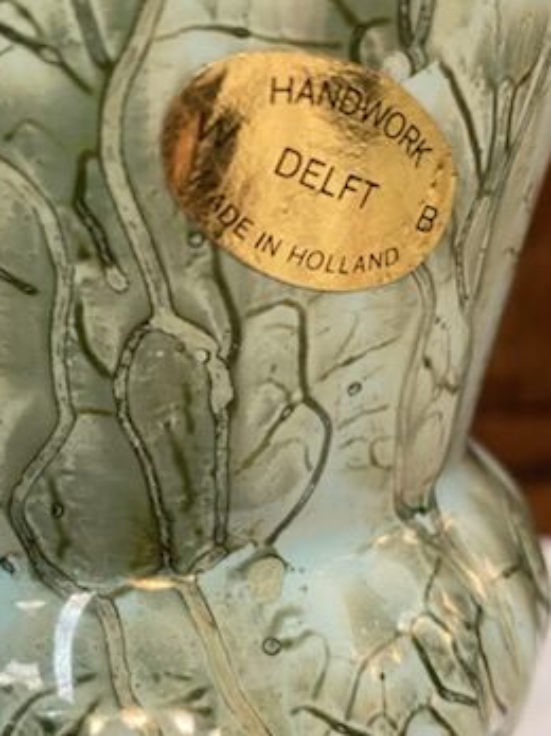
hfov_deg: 30.2
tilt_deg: -18.6
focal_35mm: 48
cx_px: 214
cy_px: 435
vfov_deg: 39.5
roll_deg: -1.9
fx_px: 1019
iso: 400
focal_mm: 4.25
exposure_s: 1/33
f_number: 1.8
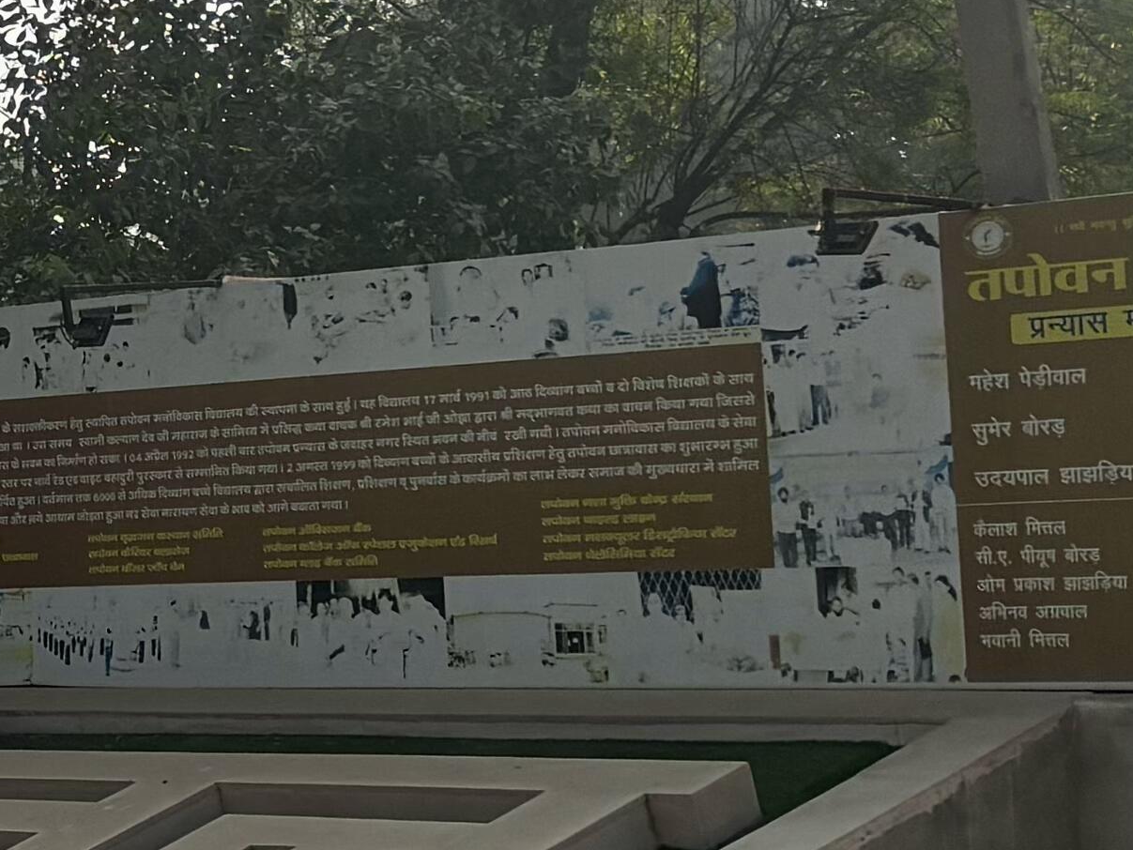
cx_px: -1539
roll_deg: -1.3
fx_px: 4027
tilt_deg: +7.1
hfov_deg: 12.6
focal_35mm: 123
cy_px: 203
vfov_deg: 12.0
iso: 50
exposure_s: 1/5348
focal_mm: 5.96
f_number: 1.6
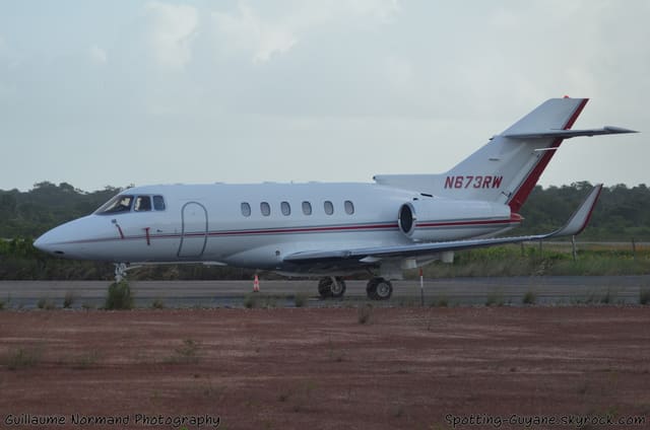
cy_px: 215
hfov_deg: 14.0
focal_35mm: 147
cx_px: 325
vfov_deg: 9.3
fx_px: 2649
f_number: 5.6
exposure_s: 1/1600
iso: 400
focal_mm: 98
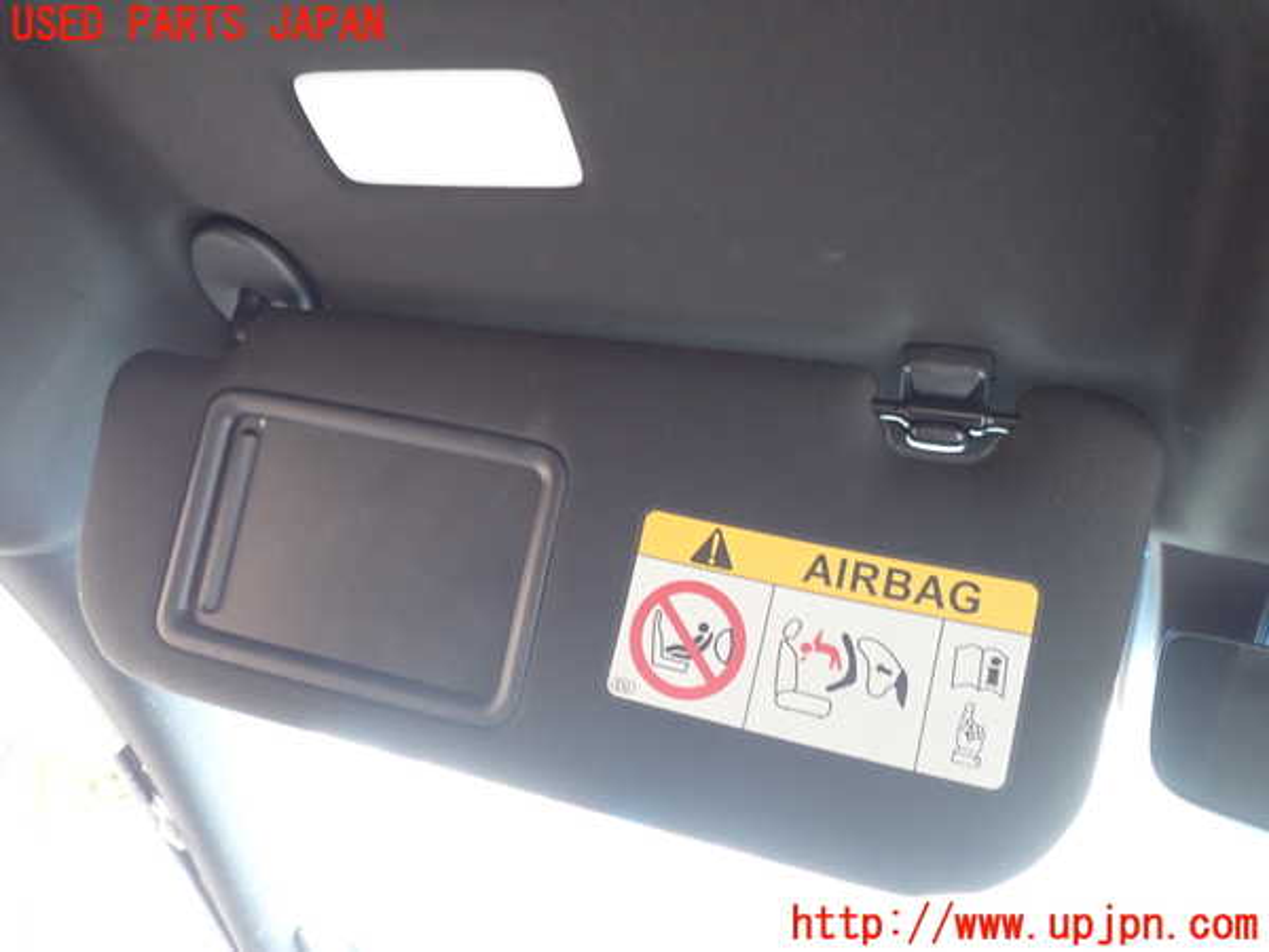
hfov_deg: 60.0
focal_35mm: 30
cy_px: 476
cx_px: 634
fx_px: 1100
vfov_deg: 46.8
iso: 200
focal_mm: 5.4
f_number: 2.3
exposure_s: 1/30
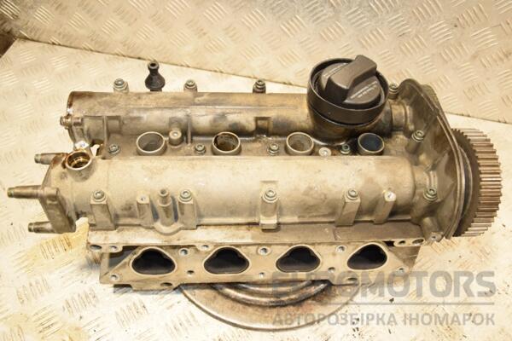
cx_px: 256
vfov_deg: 40.0
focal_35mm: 33
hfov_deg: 57.2
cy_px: 170
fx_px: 469
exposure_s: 1/200
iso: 800
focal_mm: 22
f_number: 5
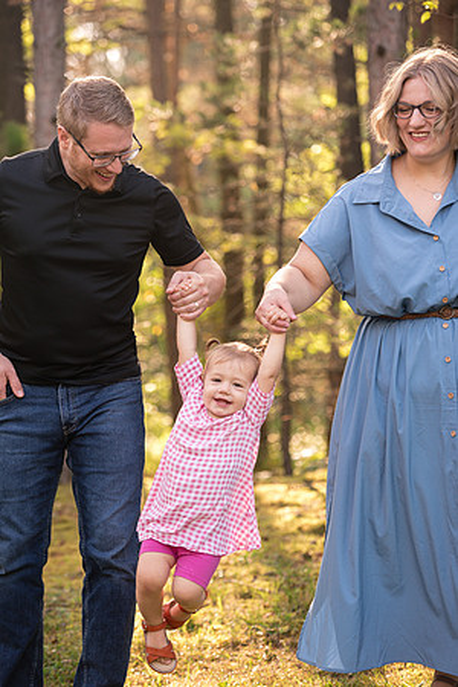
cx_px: 229
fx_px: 2137
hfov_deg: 12.2
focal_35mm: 112
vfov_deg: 18.3
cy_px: 344
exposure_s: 1/500
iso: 400
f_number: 3.5
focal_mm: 112
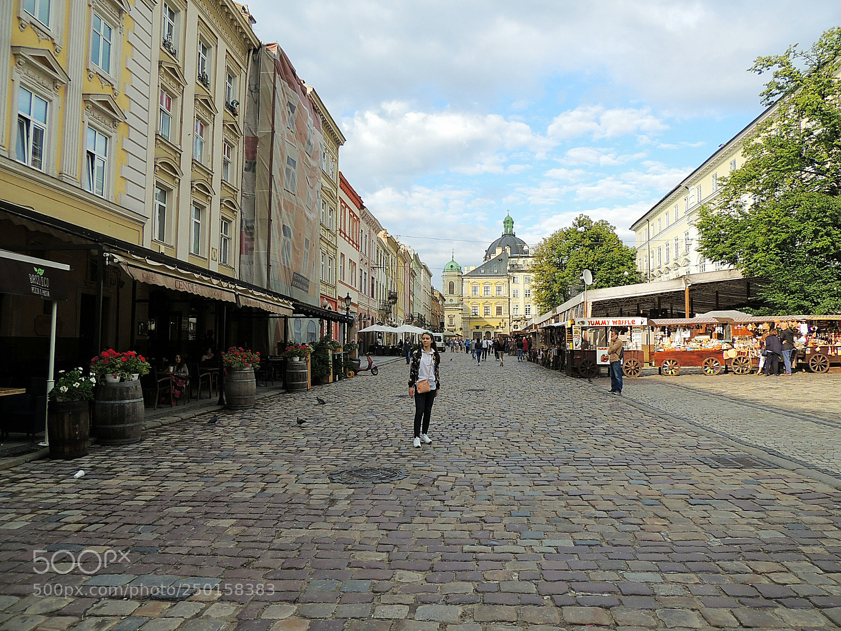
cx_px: 420
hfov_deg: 71.6
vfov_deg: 56.8
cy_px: 316
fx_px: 583
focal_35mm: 24
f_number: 3
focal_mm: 4.3
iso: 100
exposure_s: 1/500
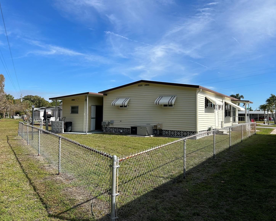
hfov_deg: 62.2
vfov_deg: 51.5
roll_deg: -0.5
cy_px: 108
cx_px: 134
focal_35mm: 28
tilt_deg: +2.3
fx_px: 229
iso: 50
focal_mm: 5.7
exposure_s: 1/3968
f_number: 1.5
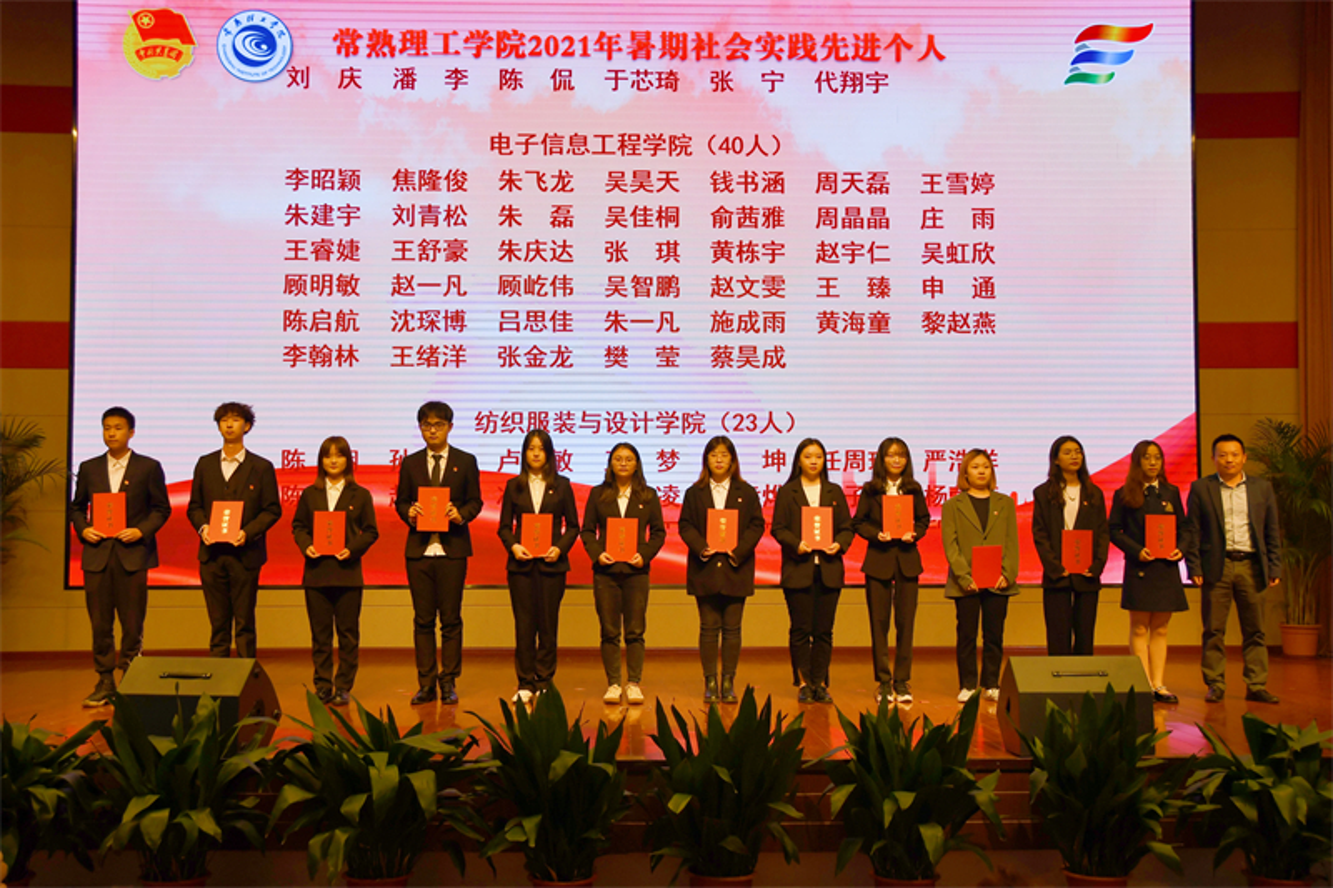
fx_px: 1444
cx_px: 666
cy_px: 444
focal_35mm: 39
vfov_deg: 34.2
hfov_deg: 49.6
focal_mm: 26
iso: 400
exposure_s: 1/250
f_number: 5
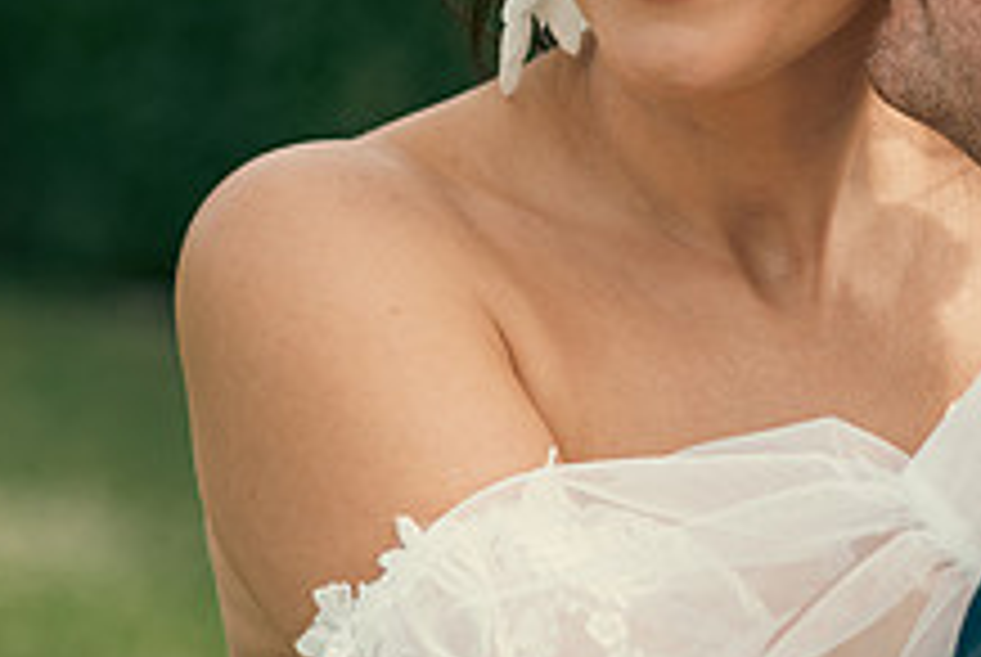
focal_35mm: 279
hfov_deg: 7.3
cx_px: 918
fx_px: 7613
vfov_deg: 4.9
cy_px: 74
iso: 100
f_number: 3.5
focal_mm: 105
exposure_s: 1/320
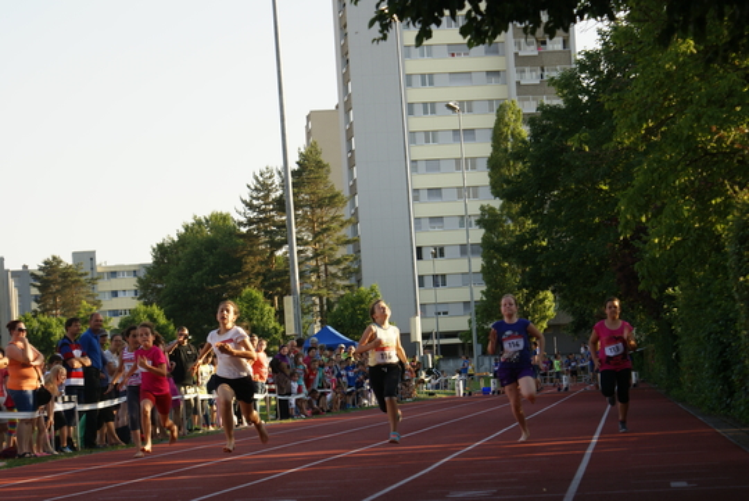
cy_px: 250
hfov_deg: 19.4
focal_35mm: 105
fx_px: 2186
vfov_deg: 13.1
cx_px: 374
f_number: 5.6
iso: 100
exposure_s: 1/250
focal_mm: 70
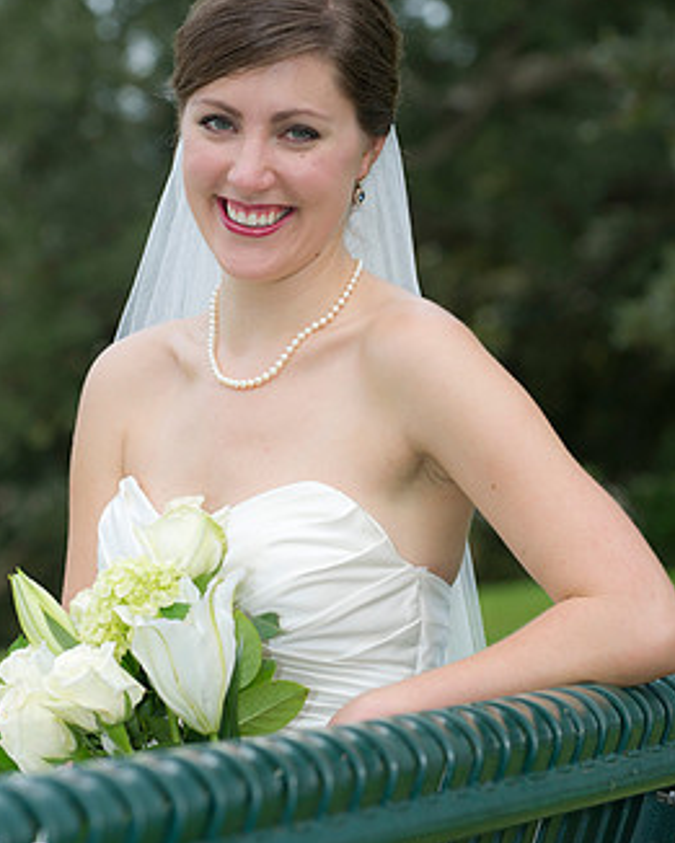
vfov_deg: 11.5
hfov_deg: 9.2
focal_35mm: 168
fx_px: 4193
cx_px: 291
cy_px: 359
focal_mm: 130
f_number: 5
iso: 320
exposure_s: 1/250
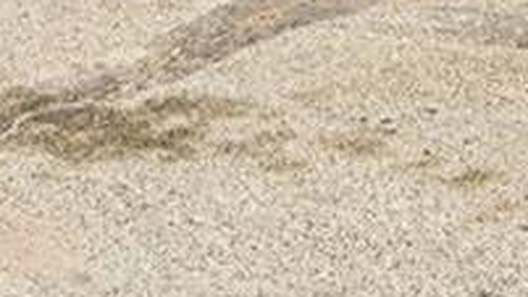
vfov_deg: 4.4
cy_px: -936
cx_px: 315
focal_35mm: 250
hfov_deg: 8.6
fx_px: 3500
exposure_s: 1/50
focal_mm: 30
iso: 64
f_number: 10
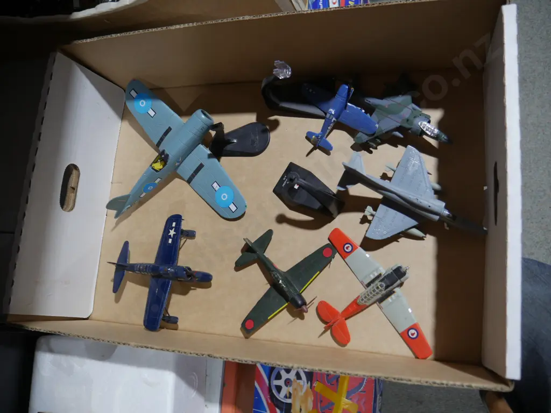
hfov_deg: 63.4
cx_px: 276
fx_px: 446
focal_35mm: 28
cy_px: 206
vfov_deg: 49.7
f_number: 3.5
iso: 320
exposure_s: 1/60
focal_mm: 14
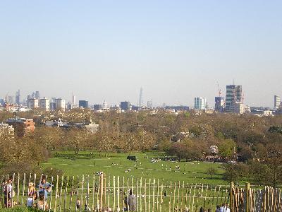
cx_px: 141
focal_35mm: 70
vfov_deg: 21.0
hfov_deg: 27.8
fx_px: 570
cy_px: 106
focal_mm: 12.3
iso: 50
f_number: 6.5
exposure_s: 1/125
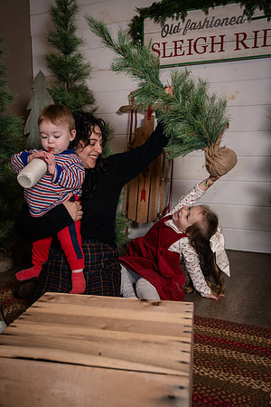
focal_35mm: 33
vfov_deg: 57.2
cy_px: 204
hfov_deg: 40.0
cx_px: 136
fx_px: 373
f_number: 4
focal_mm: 33
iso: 250
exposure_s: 1/250
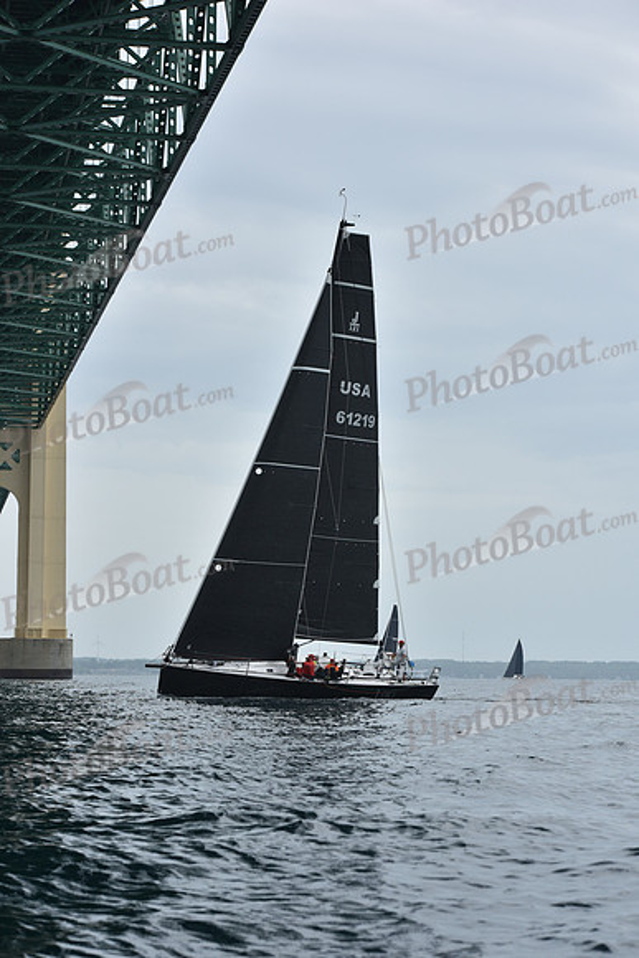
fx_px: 2448
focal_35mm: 92
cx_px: 320
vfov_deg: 22.1
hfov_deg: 14.9
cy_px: 479
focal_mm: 92
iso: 250
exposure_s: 1/800
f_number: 7.1
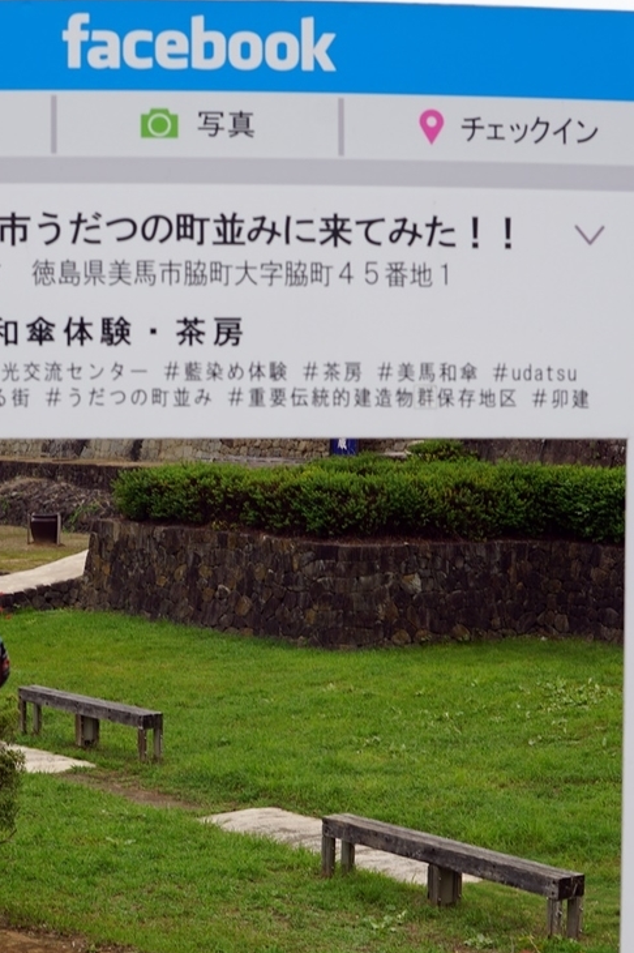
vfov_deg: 27.1
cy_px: 655
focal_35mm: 74
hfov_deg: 18.4
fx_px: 1957
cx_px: 222
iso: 100
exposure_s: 1/100
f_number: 9
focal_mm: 30
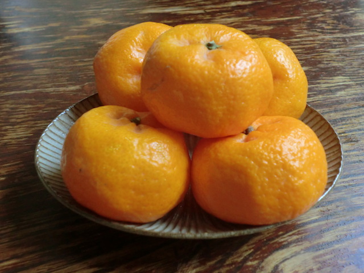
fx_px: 400
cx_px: 182
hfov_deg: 49.0
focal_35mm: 38
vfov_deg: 37.7
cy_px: 136
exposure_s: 1/60
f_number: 3.9
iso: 250
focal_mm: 6.9
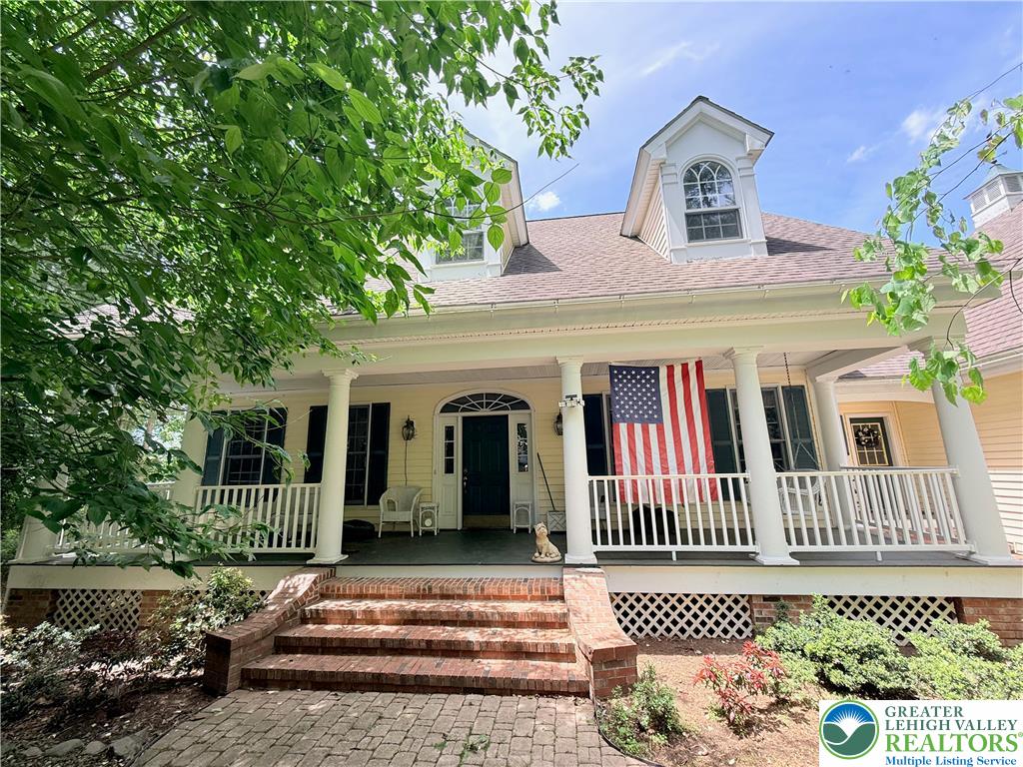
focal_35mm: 14
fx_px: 414
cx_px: 512
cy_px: 384
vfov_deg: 85.7
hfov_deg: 102.1
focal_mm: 2.22
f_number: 2.2
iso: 64
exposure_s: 1/280
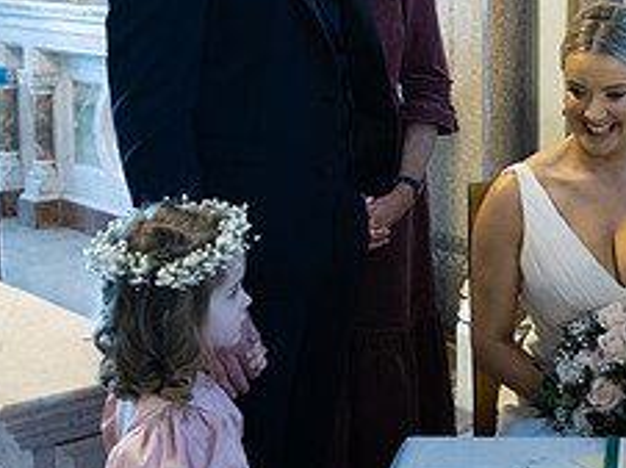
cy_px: 112
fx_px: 1427
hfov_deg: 23.8
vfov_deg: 18.5
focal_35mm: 79
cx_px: 604
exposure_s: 1/160
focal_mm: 32
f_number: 3.5
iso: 1250
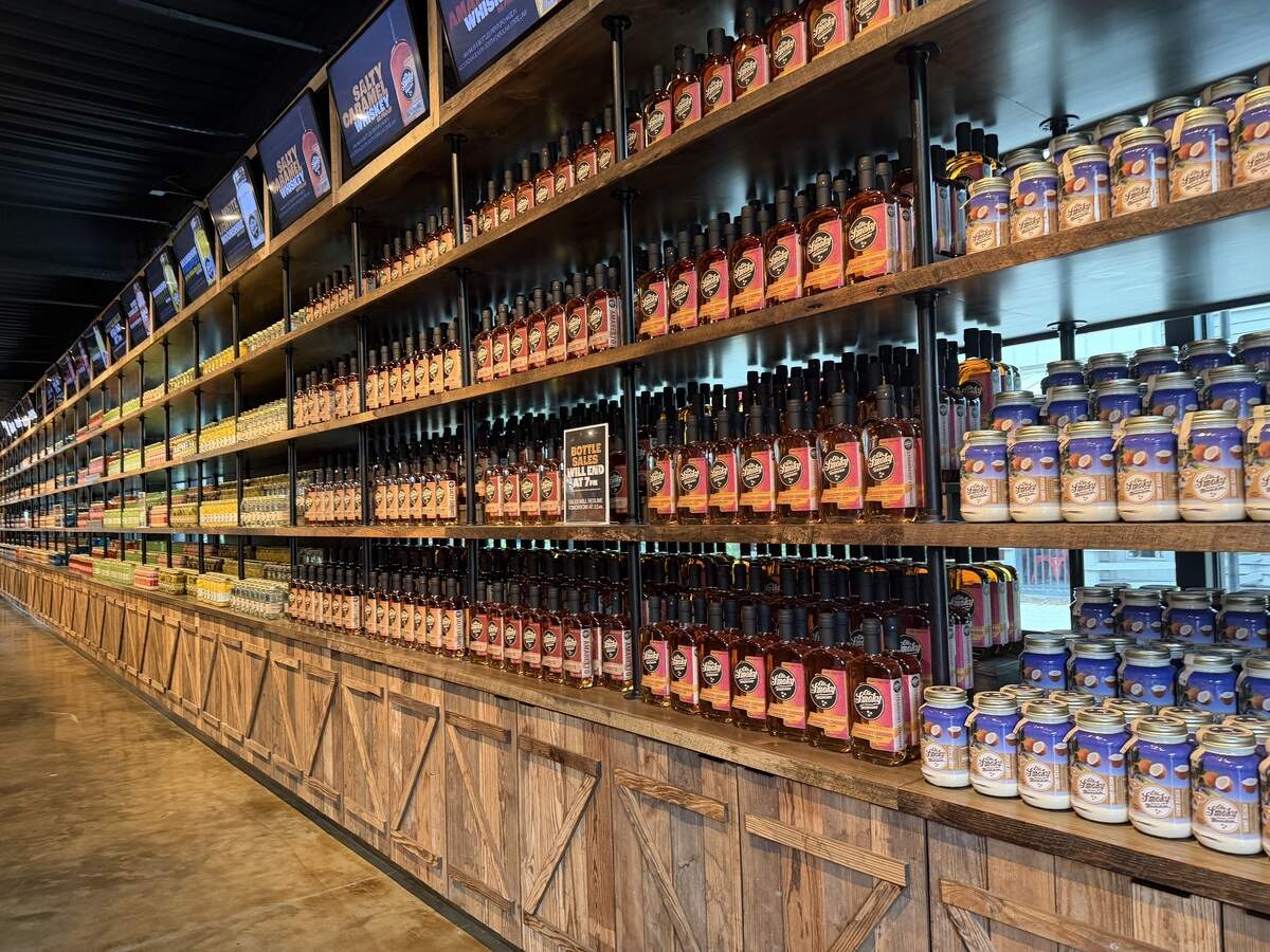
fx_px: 881
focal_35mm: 24
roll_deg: +0.6
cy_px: 476
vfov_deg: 56.8
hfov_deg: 71.6
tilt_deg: +0.9
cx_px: 635
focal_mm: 6.76
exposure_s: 1/60
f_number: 1.78
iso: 320
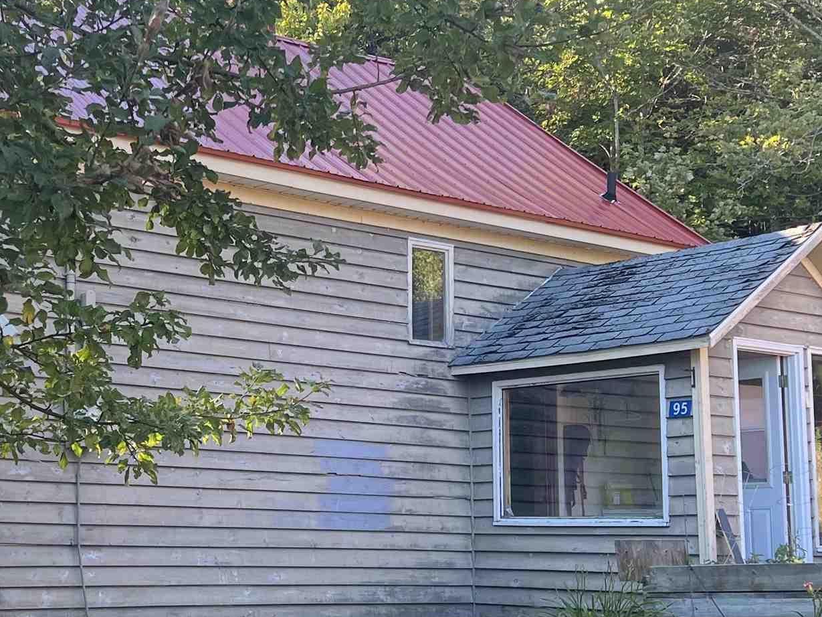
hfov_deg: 29.6
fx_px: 1544
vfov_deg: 22.6
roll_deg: +0.6
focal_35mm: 65
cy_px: 377
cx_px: 267
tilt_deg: +7.4
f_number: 1.5
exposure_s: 1/361
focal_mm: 5.7
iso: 50
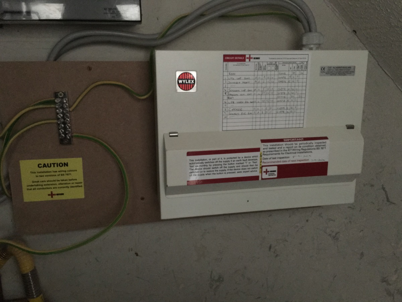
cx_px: 201
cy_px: 151
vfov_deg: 48.2
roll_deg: +0.4
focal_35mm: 29
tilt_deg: -12.1
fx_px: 337
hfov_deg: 61.7
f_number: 2.2
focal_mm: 4.15
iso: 400
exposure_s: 1/4
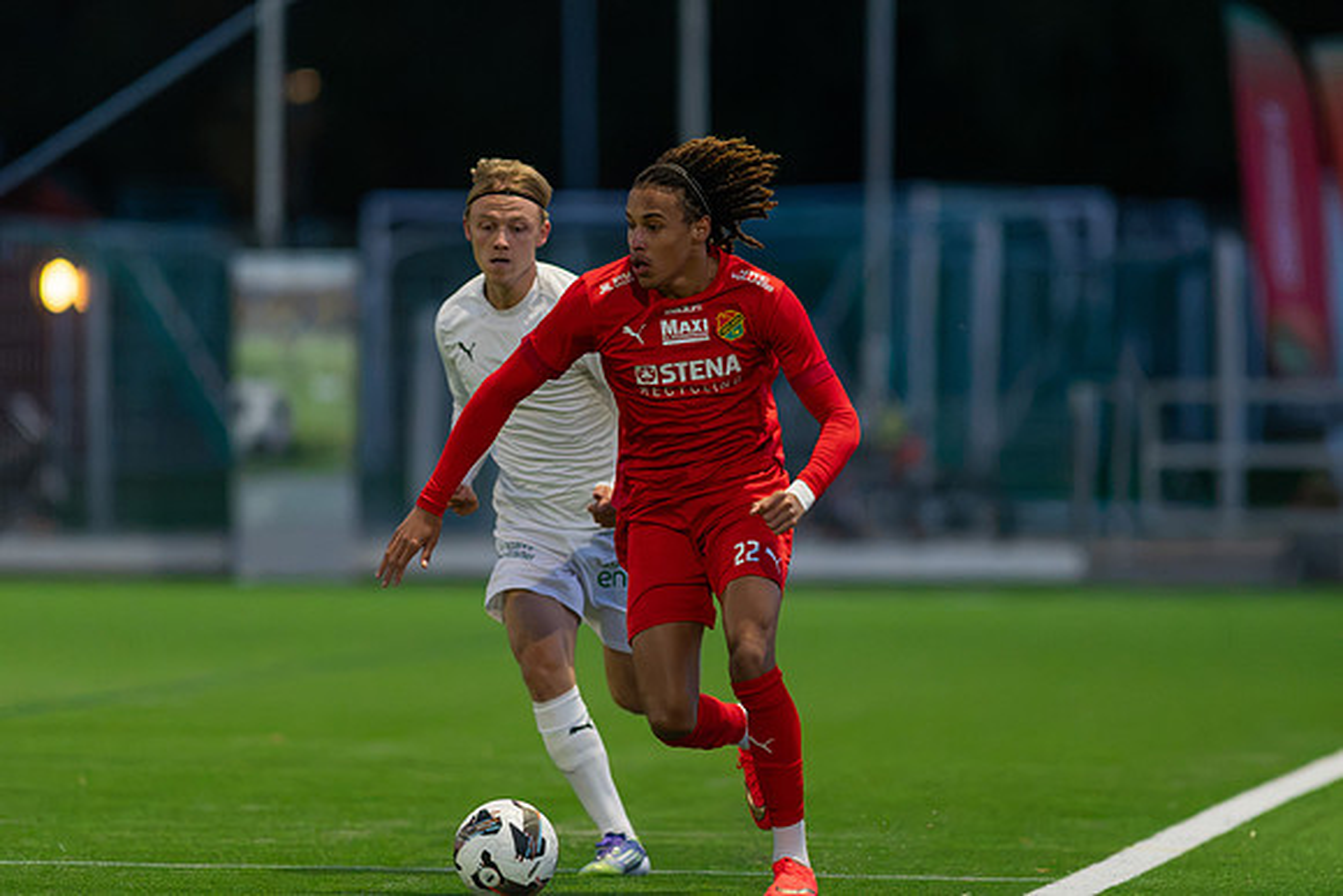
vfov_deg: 3.1
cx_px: 672
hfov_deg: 4.6
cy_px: 448
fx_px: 16791
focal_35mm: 450
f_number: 3.2
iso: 8000
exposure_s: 1/800
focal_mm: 300
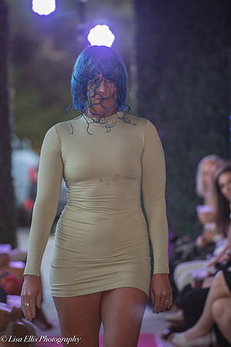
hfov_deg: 5.7
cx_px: 116
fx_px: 2310
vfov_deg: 8.6
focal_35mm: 240
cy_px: 174
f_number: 4.5
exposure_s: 1/250
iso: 400
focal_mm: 200
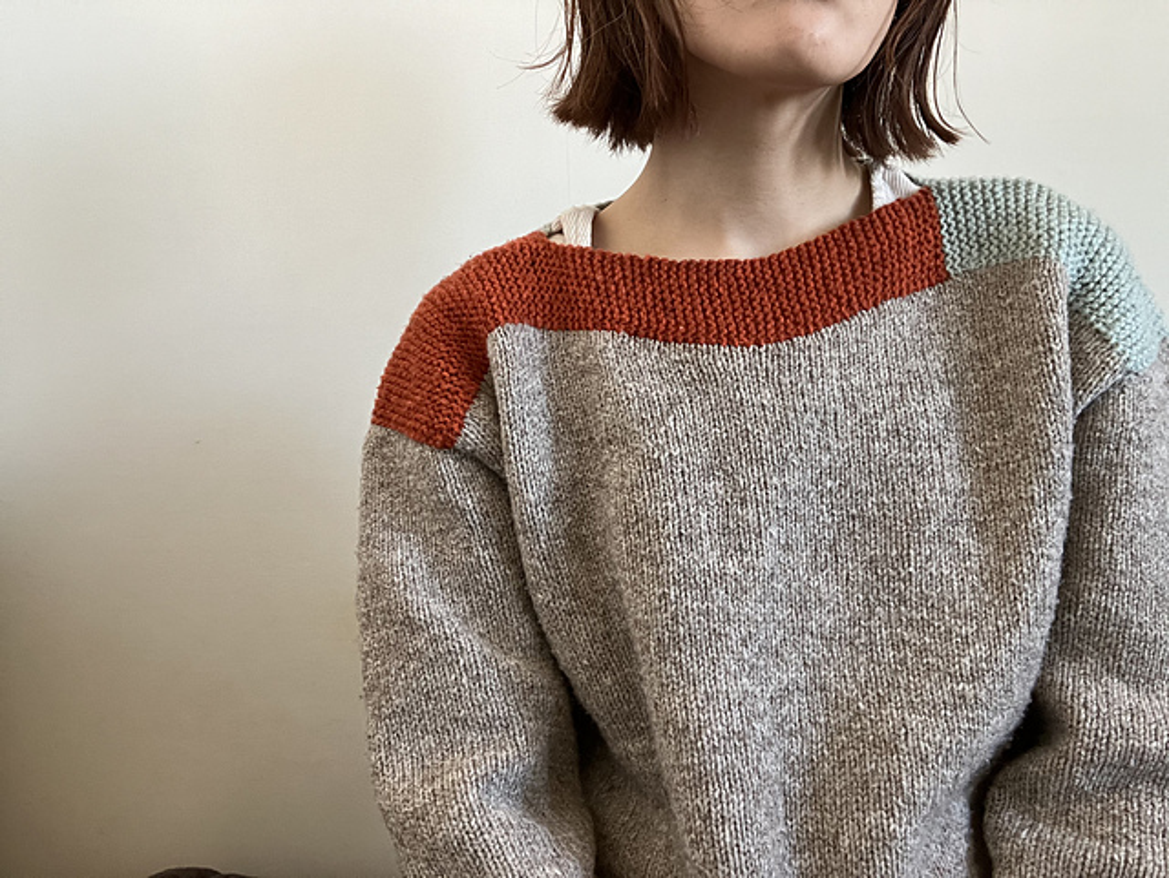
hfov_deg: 56.8
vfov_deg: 44.2
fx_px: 1081
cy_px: 439
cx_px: 584
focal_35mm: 32
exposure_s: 1/60
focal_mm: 2.87
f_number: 2.2
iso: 320
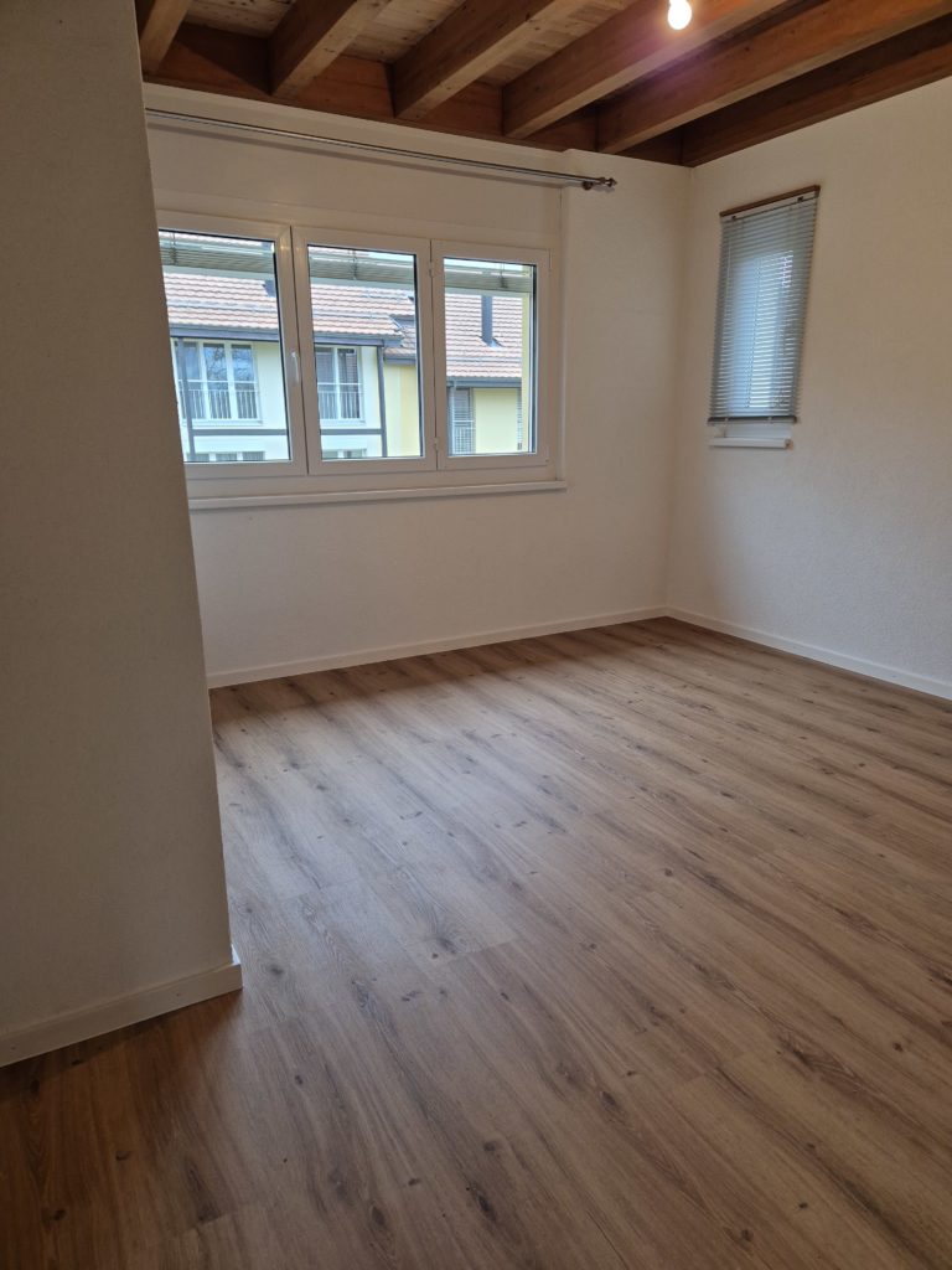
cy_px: 635
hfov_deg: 58.9
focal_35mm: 23
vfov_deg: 73.9
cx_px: 476
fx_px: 843
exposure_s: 1/100
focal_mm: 5.4
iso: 200
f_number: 1.8
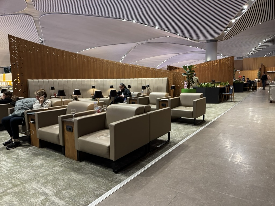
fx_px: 191
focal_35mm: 24
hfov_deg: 71.6
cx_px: 138
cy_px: 103
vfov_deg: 56.8
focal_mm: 6.76
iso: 320
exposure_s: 1/60
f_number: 1.78
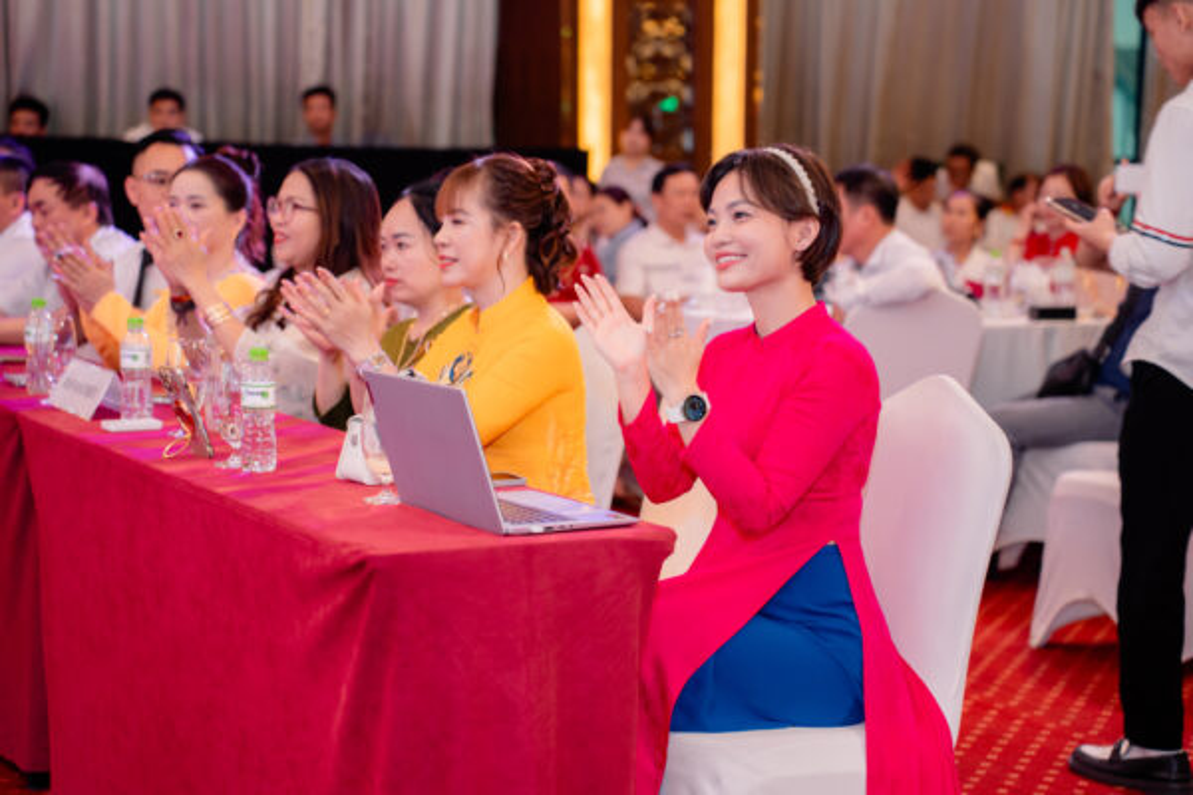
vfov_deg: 18.2
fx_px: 2485
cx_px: 596
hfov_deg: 27.0
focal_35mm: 75
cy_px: 398
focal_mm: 75
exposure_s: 1/125
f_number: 3.2
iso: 1000
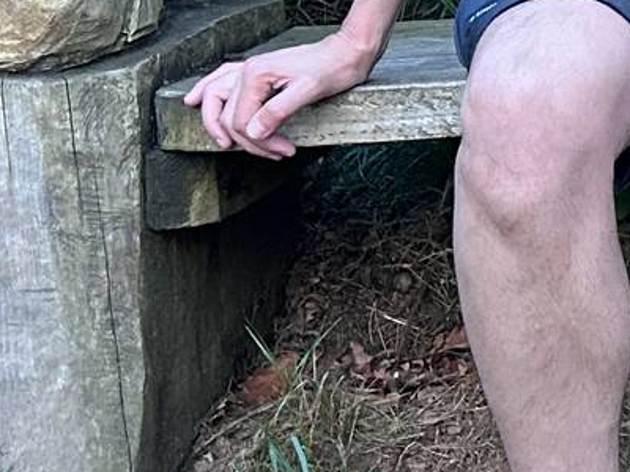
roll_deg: -0.4
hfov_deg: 13.4
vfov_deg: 10.9
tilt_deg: -0.6
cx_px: 1101
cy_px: -135
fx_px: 2421
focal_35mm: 133
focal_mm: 5.7
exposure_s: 1/60
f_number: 1.5
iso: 400
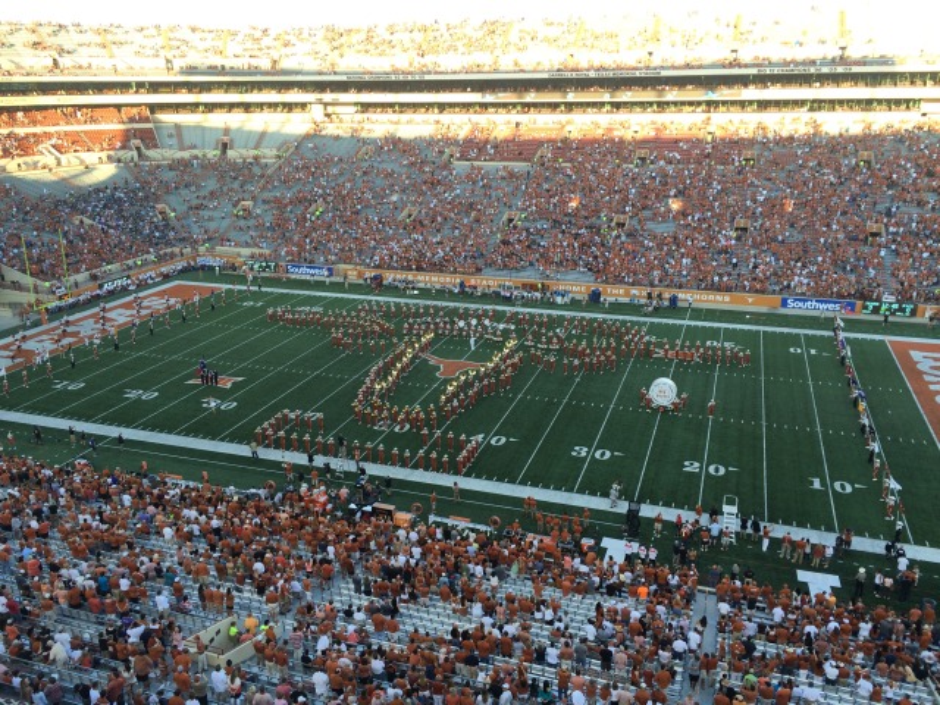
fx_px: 787
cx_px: 470
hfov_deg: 61.7
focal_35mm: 29
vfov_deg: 48.2
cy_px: 352
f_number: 2.2
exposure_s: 1/272
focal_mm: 4.15
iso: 32
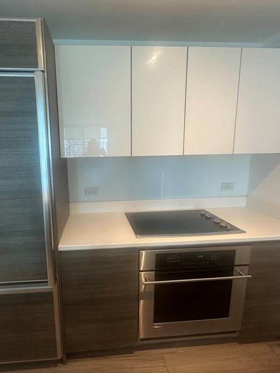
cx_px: 108
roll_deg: +1.2
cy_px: 185
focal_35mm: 19
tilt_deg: -9.3
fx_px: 205
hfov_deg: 67.8
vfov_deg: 84.6
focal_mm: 2.22
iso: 200
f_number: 2.2
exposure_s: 1/60
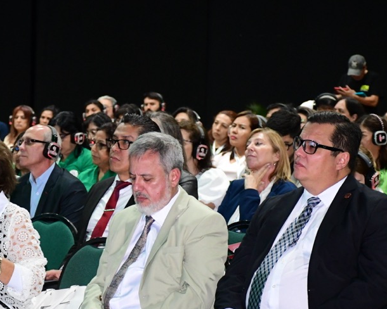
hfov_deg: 10.5
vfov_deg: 8.4
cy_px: 269
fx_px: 2096
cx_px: 124
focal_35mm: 183
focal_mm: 62
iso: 2500
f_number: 5
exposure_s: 1/125
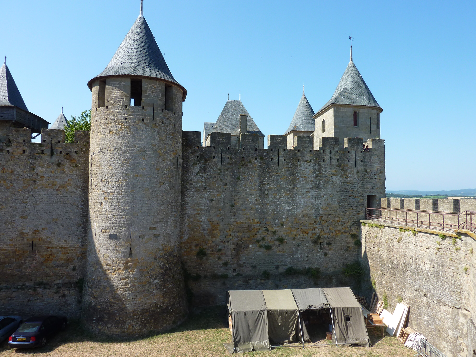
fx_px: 344
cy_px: 178
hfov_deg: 69.4
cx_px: 238
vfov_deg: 54.9
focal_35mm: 25
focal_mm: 4.1
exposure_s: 1/400
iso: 80
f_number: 4
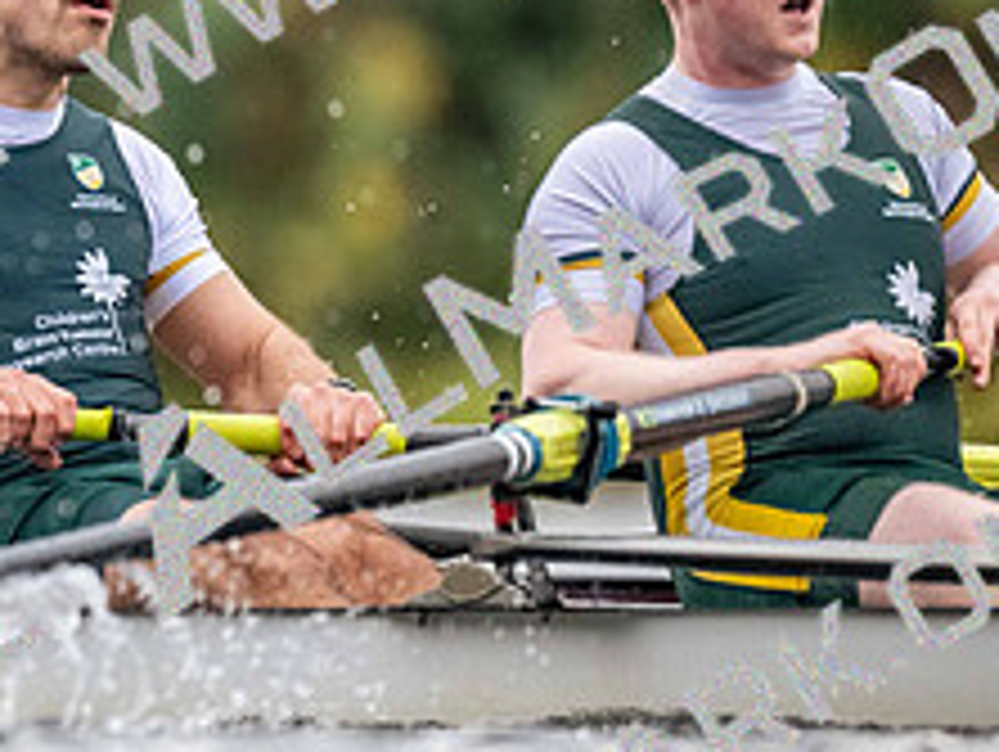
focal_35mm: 1507
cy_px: 191
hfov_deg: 1.3
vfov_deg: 1.0
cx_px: -248
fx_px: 43538
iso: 4000
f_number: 4
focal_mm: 600
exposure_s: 1/2500
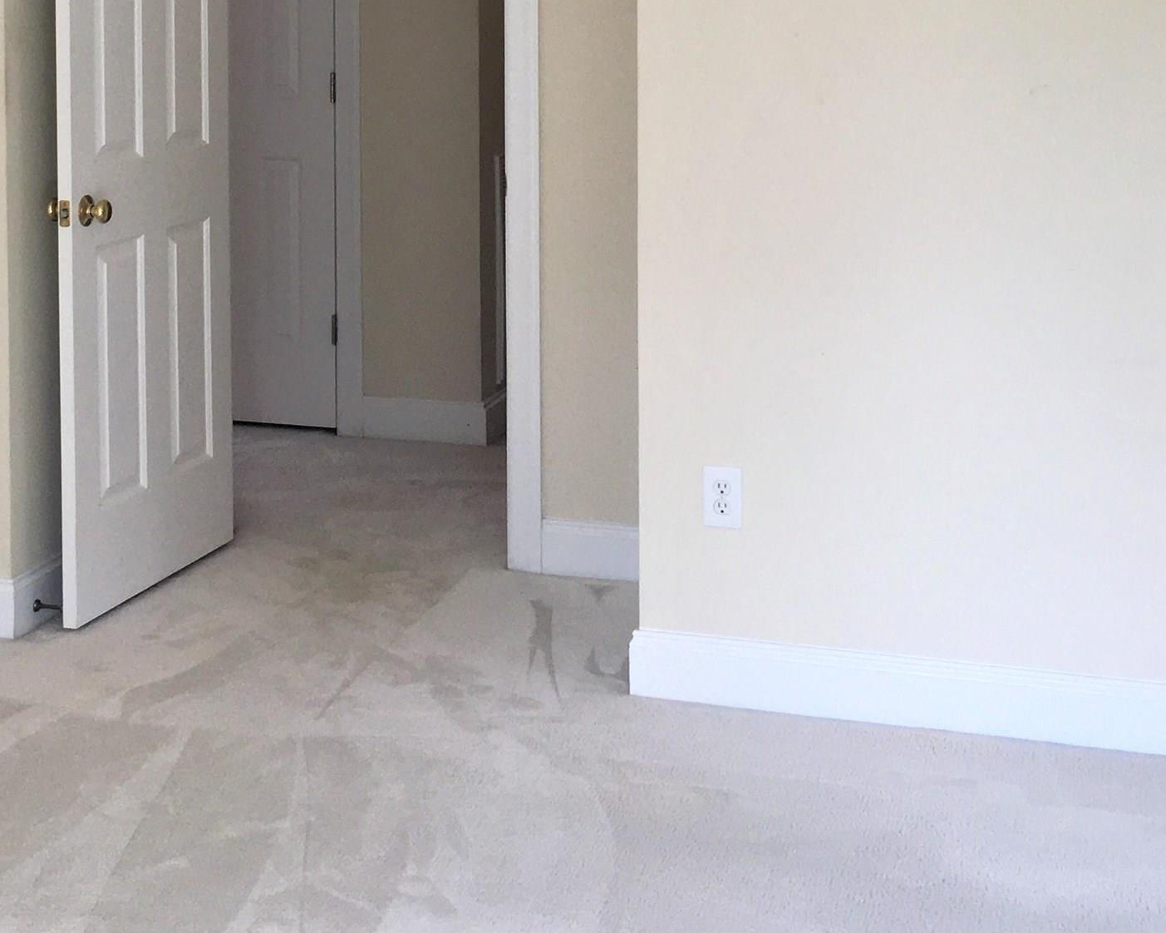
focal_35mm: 62
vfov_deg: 23.6
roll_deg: +0.1
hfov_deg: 30.2
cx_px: 372
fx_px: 2139
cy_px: 5
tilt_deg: -2.2
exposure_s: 1/120
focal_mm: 4.15
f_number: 2.2
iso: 40
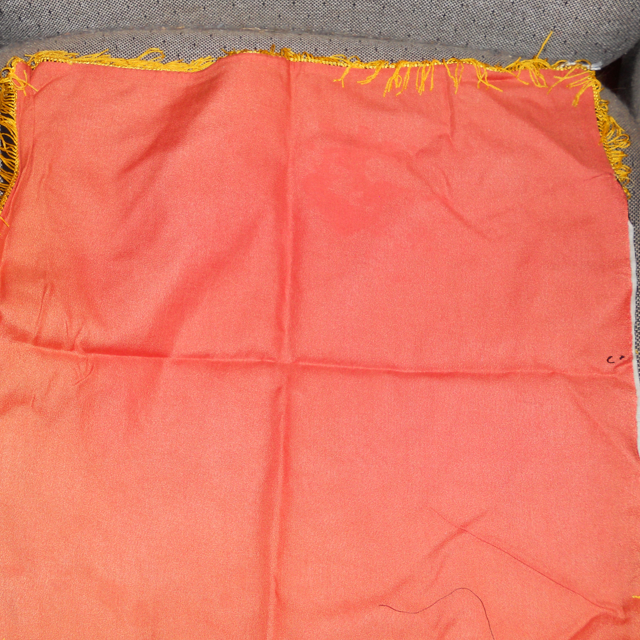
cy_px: 321
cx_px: 264
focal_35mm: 38
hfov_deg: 43.7
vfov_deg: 43.9
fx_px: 795
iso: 80
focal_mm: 5.8
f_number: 3.5
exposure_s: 1/25
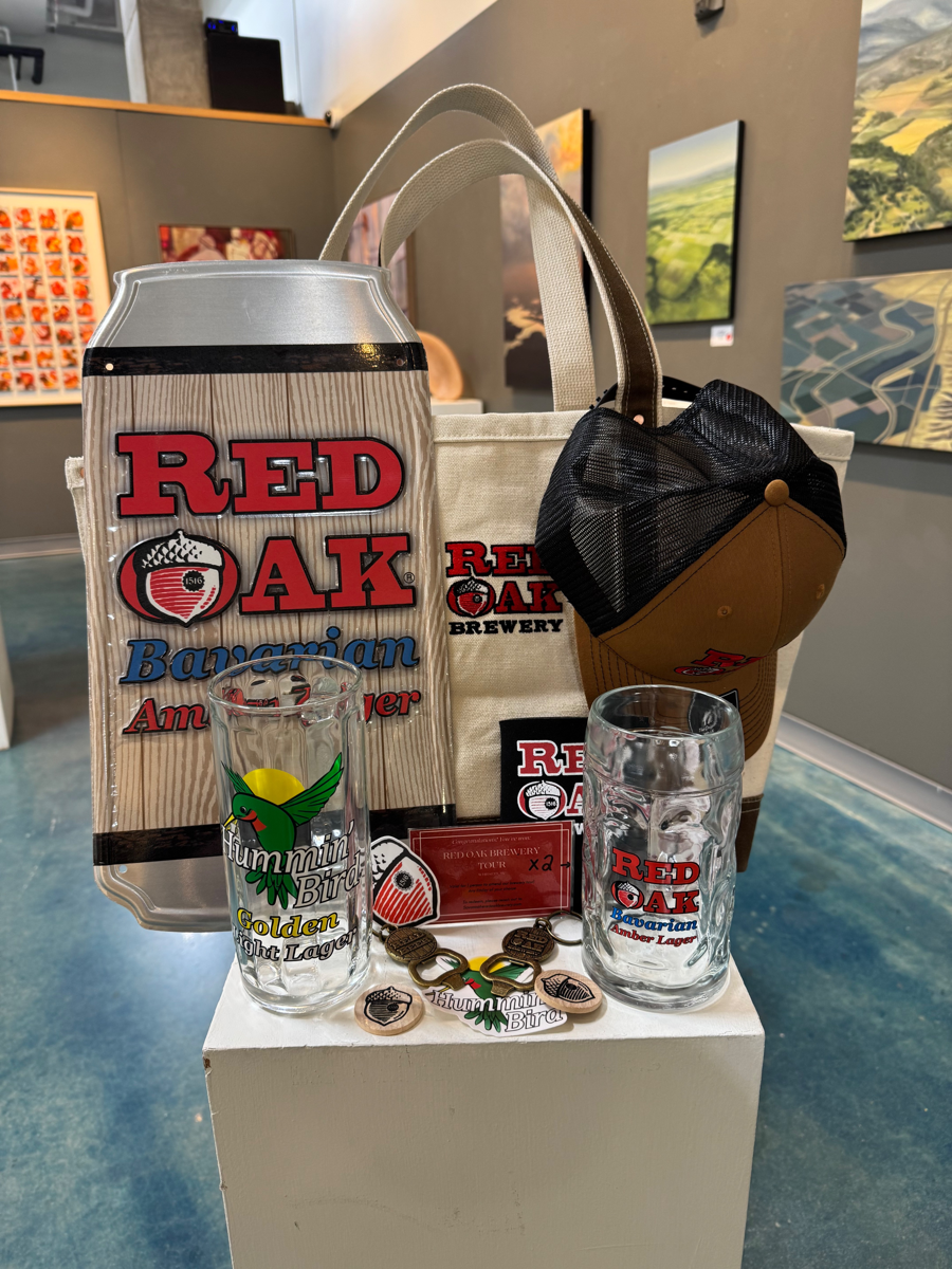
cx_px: 476
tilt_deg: -17.6
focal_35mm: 24
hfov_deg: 56.8
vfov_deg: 71.6
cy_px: 634
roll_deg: +1.6
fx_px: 880
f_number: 1.78
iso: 125
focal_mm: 6.76
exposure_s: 1/60
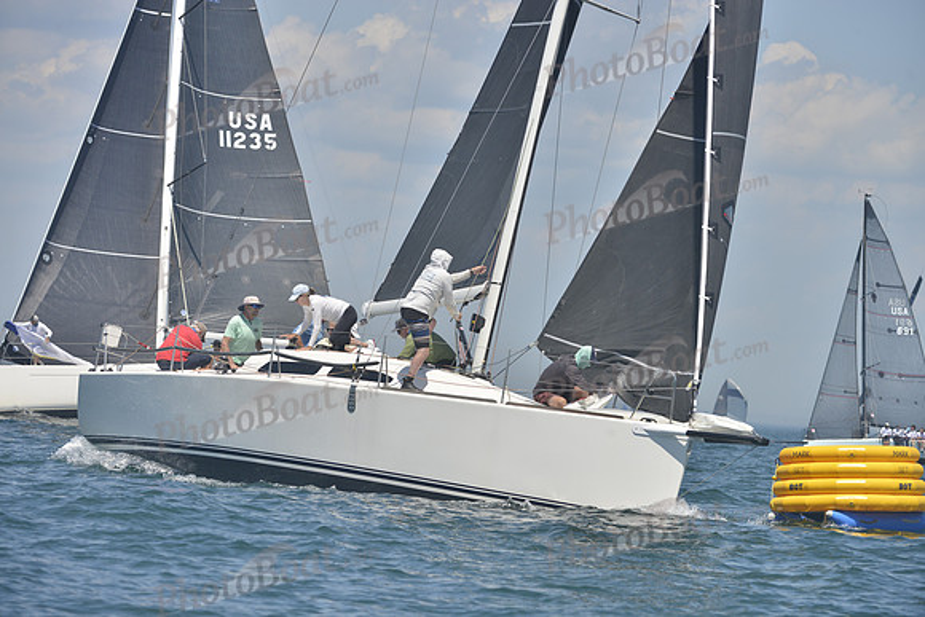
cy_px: 308
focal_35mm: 200
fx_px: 5140
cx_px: 462
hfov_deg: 10.3
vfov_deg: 6.9
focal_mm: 200
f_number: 8
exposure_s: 1/1000
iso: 280
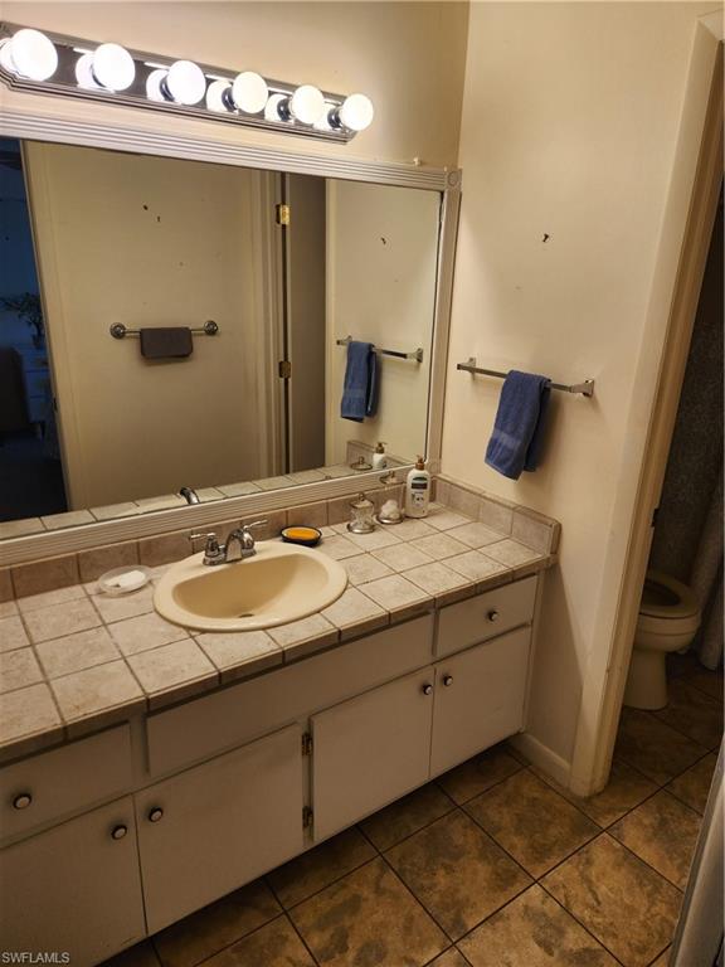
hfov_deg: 58.9
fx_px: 642
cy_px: 484
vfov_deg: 73.9
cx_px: 362
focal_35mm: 23
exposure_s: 1/120
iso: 64
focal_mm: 5.4
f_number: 1.8
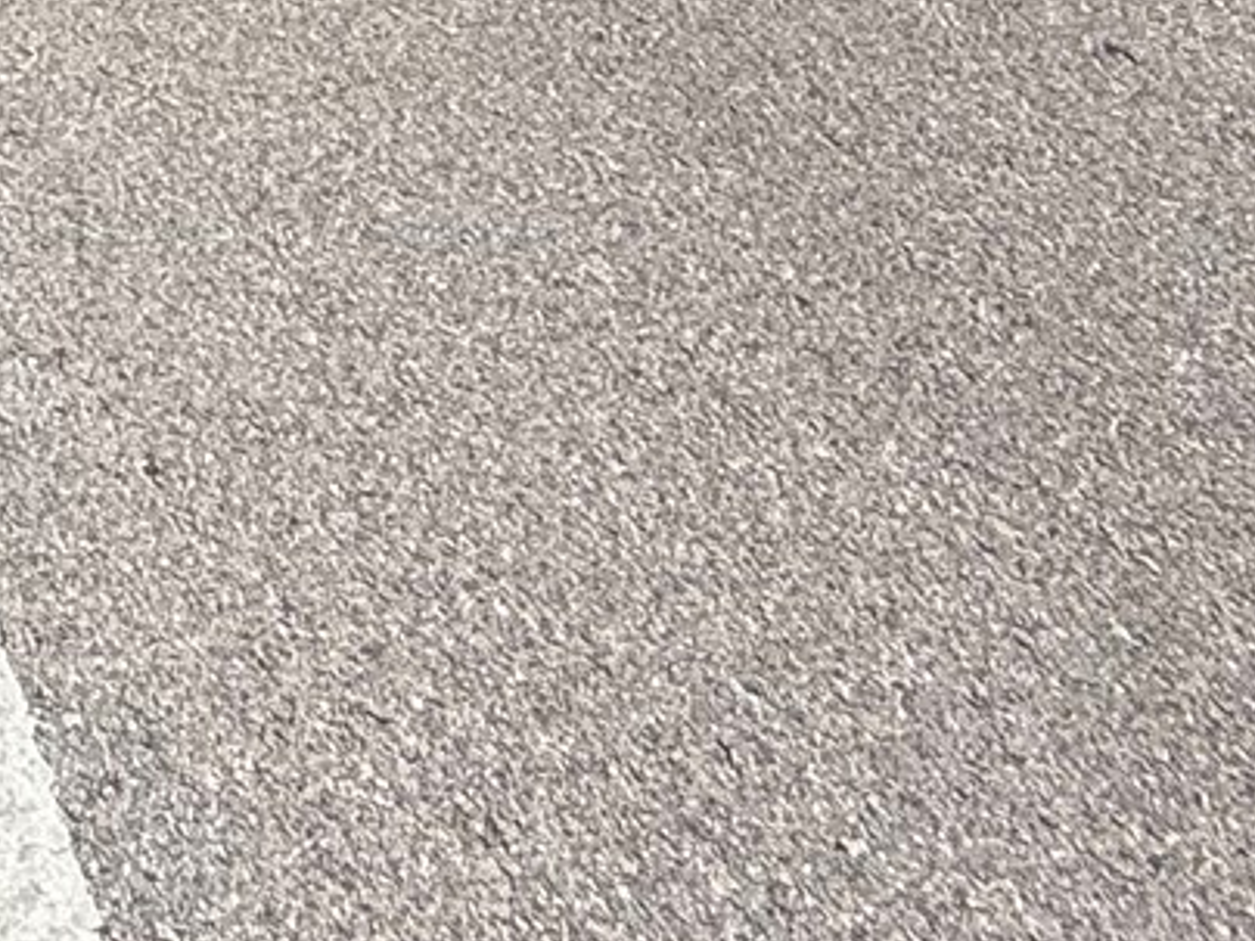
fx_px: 2574
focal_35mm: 71
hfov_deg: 23.4
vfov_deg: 13.6
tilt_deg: -6.0
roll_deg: +2.6
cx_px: -485
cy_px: -1432
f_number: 2.2
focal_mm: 2.22
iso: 50
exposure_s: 1/1795
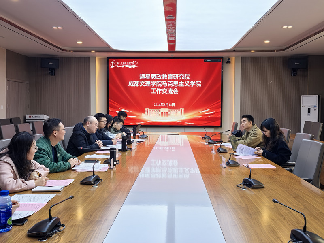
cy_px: 122
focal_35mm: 35
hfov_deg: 52.6
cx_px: 162
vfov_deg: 40.7
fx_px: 328
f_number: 1.6
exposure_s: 1/103
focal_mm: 5.34
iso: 50
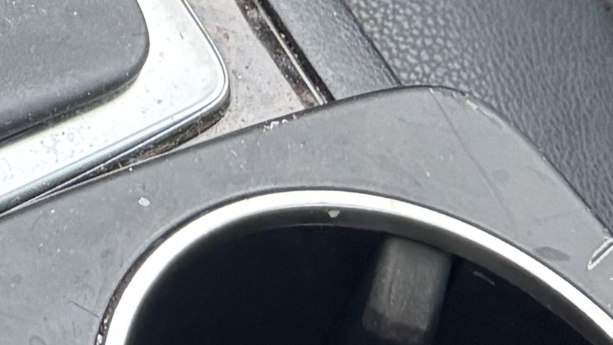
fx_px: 3202
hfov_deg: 10.0
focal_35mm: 197
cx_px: -656
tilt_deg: -32.8
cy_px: -1172
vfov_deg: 5.2
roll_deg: -4.9
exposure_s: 1/122
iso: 80
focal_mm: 5.96
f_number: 1.6
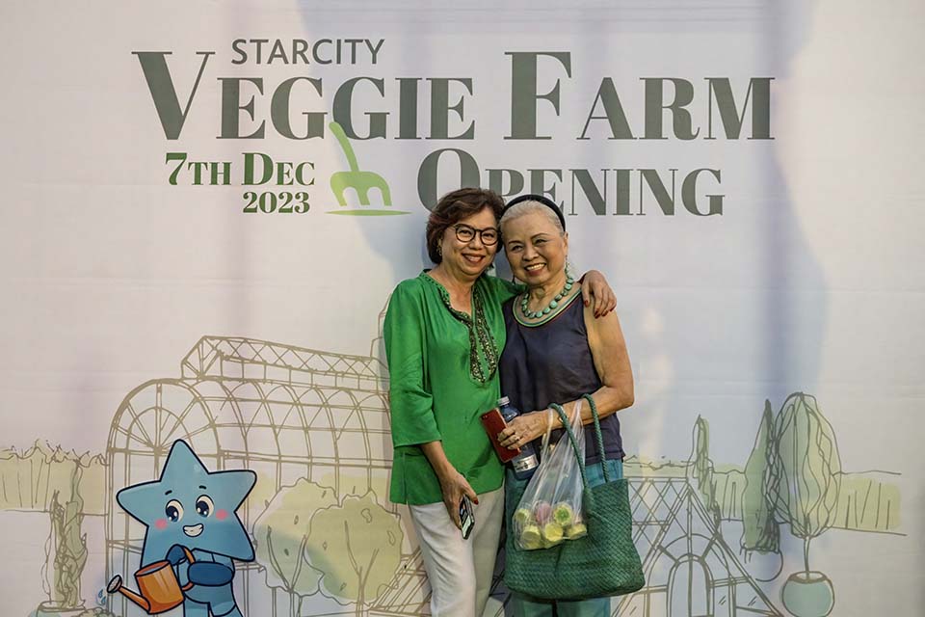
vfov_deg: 29.2
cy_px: 308
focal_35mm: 46
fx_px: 1182
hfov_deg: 42.7
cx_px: 462
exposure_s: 1/200
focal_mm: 46
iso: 10000
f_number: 5.6
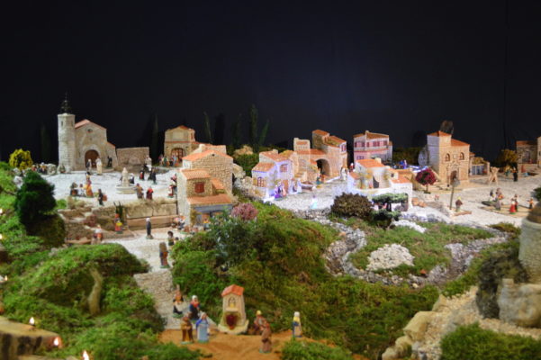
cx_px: 270
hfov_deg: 49.6
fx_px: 586
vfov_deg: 34.2
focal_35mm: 39
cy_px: 180
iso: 1600
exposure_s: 1/15
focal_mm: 26
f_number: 4.2
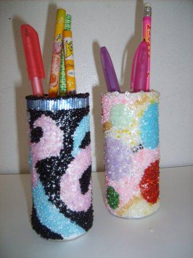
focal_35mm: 35
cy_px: 129
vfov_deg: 52.6
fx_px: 260
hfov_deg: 40.7
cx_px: 96
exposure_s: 1/45
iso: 100
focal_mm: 5.8
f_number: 2.8
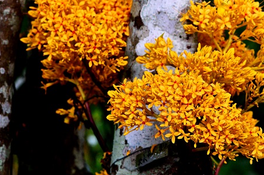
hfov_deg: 14.9
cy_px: 90
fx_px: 1011
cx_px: 165
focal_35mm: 138
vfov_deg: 9.9
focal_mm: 105
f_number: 8
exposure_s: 1/125
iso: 3600
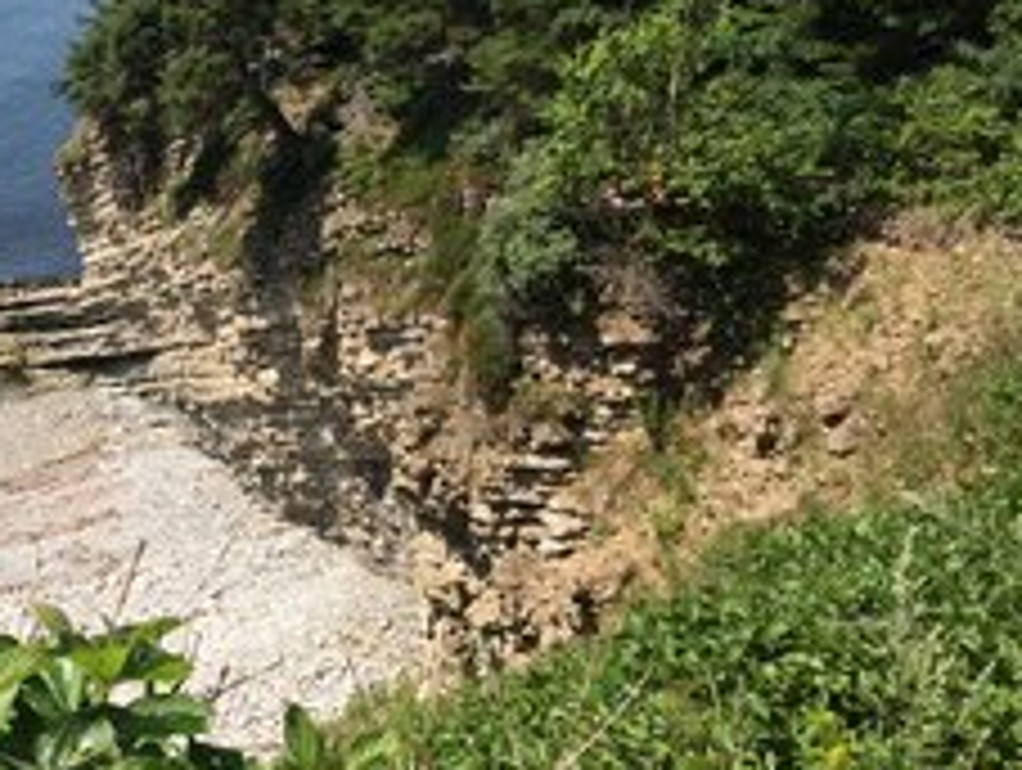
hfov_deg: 36.1
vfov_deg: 28.5
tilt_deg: -19.0
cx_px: 194
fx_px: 1508
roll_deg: -3.7
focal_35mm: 51
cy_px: 275
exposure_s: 1/1642
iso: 32
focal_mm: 4.15
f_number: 2.2
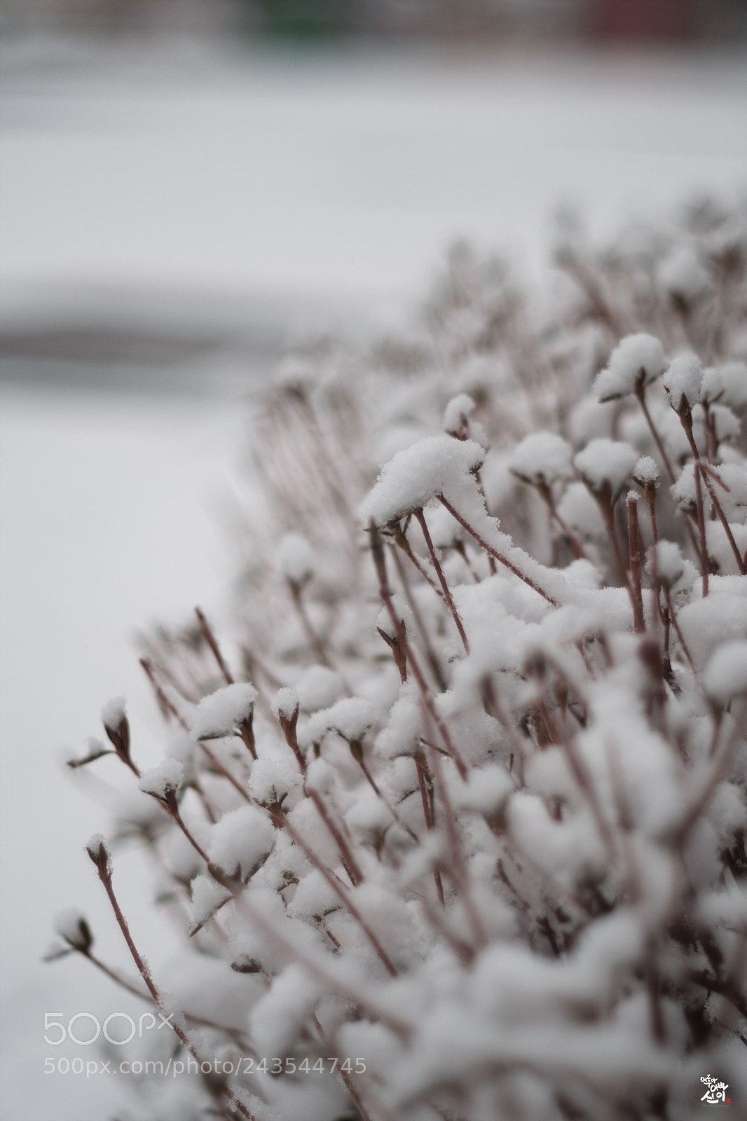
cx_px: 374
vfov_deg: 50.7
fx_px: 1183
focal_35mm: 38
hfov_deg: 35.0
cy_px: 560
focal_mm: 25
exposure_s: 1/500
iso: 200
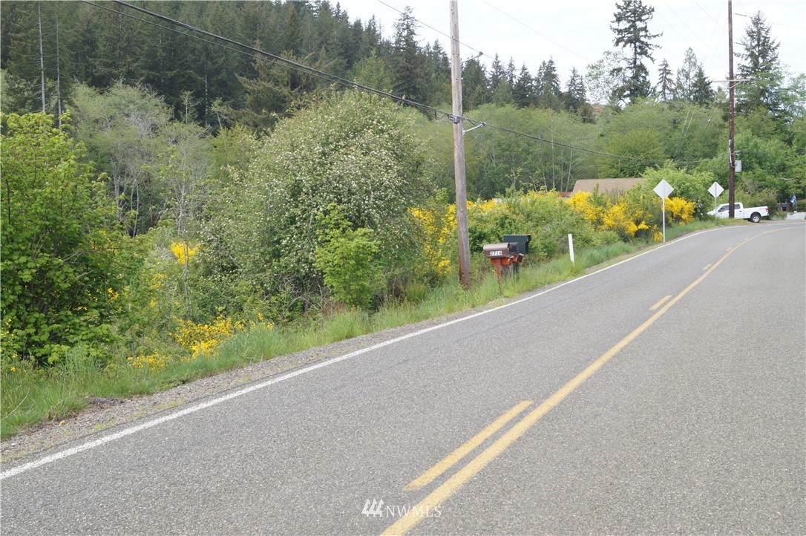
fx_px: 1007
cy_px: 268
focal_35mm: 45
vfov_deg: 29.8
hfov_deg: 43.6
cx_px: 403
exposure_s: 1/60
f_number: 14
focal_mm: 30
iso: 250
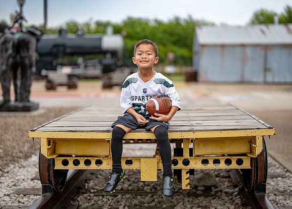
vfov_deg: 25.2
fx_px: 466
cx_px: 150
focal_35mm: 56
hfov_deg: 34.8
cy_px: 107
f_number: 1.2
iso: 250
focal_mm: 50
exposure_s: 1/2000
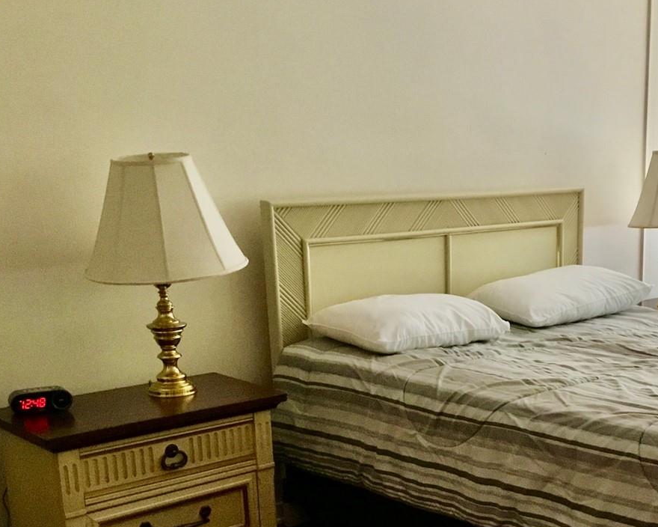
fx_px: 1071
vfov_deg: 27.0
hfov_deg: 33.1
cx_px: 532
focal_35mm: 55
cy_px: 430
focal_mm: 3.3
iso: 160
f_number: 2.4
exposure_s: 1/30
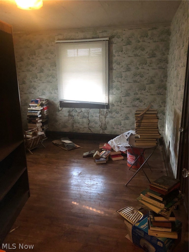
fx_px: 204
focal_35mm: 28
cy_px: 126
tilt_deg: -12.3
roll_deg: +0.8
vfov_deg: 63.4
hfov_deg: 49.7
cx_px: 94
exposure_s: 1/4
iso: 100
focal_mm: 3.99
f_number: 1.8
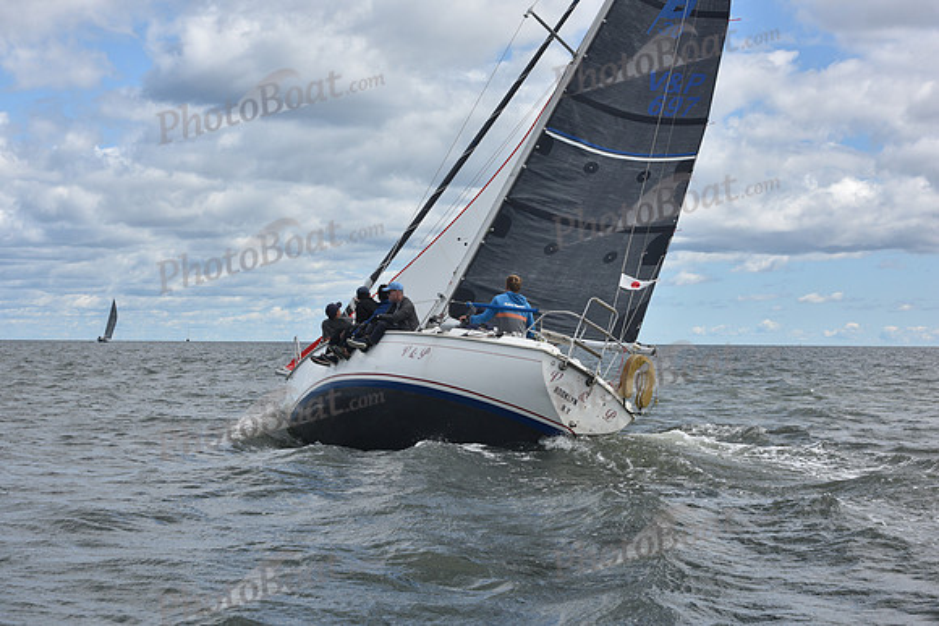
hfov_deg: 28.8
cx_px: 470
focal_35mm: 70
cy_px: 313
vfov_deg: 19.5
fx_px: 1826
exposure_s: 1/800
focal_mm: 70
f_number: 10
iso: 250
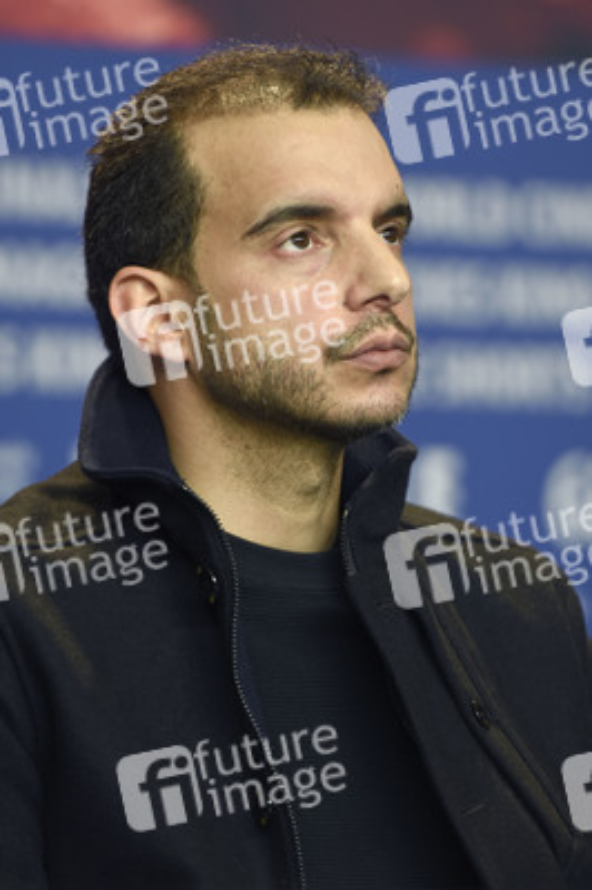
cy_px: 445
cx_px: 296
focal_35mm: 300
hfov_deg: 4.6
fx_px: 7412
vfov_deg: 6.9
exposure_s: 1/320
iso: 640
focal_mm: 200
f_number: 3.2
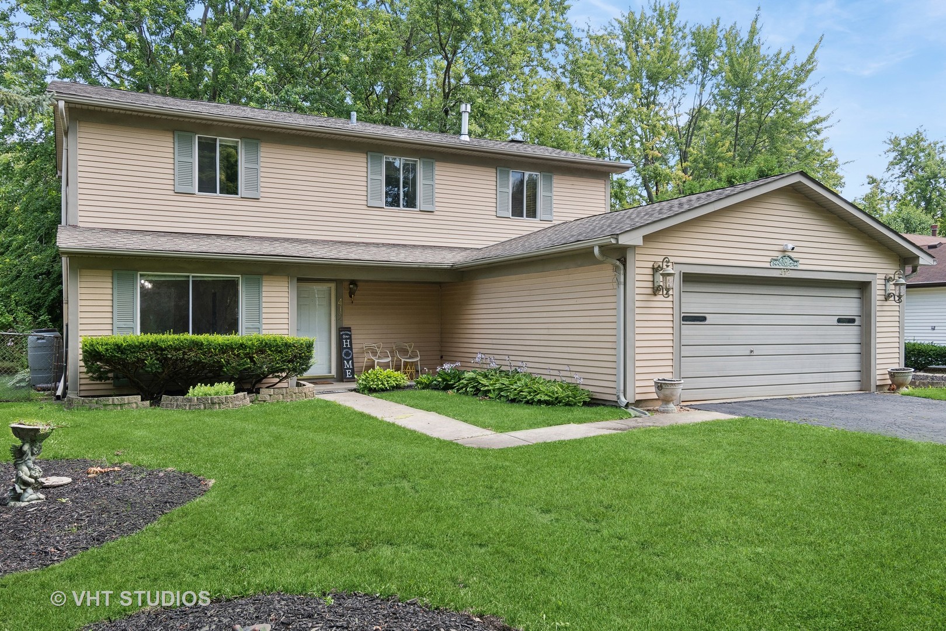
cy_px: 316
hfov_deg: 70.4
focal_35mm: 26
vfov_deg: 50.4
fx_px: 670
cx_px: 473
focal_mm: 17
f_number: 8
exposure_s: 1/125
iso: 250
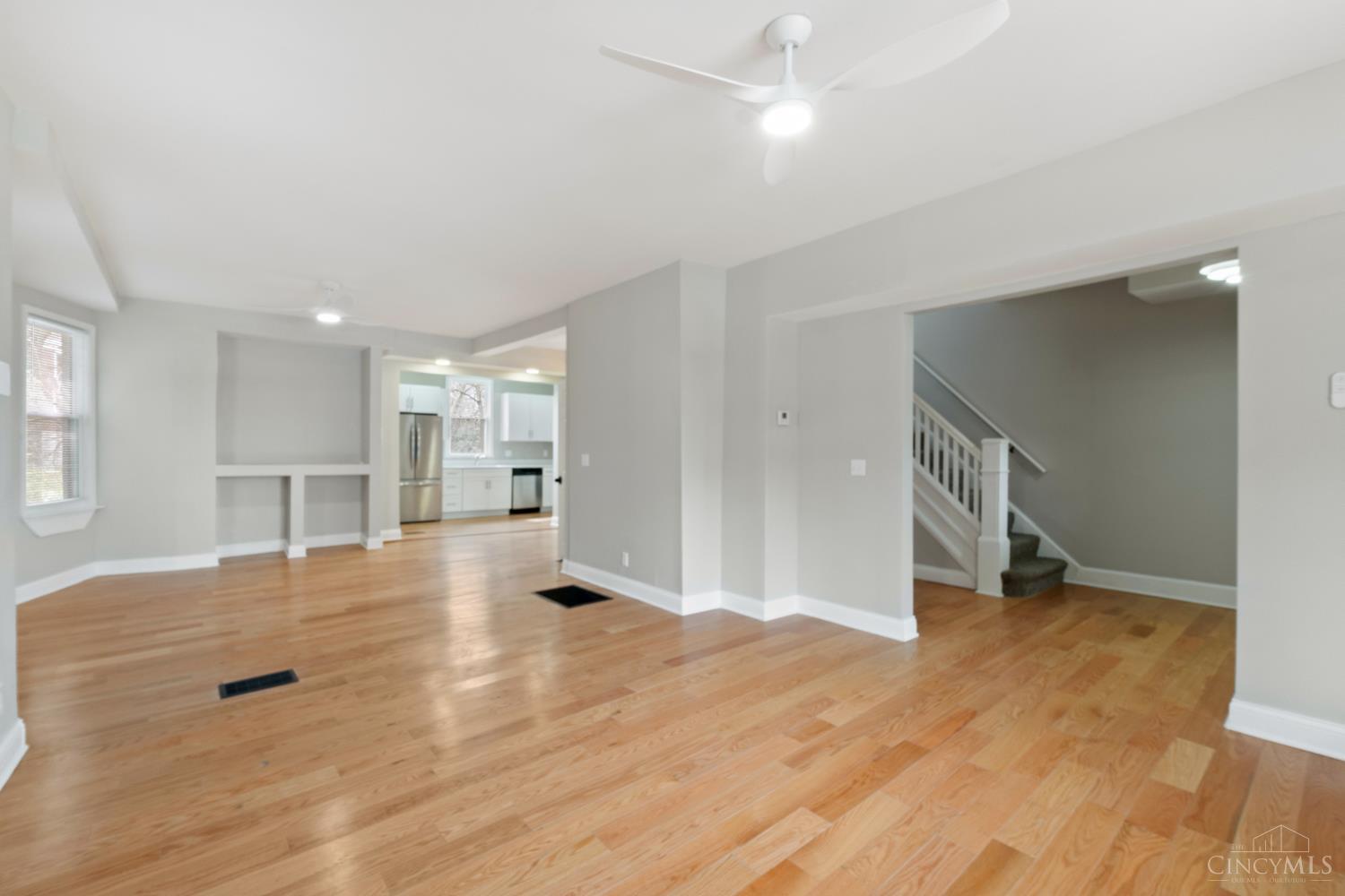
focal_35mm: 15
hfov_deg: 100.4
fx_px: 560
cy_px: 448
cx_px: 672
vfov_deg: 77.3
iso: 400
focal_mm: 10
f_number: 8
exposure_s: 1/2
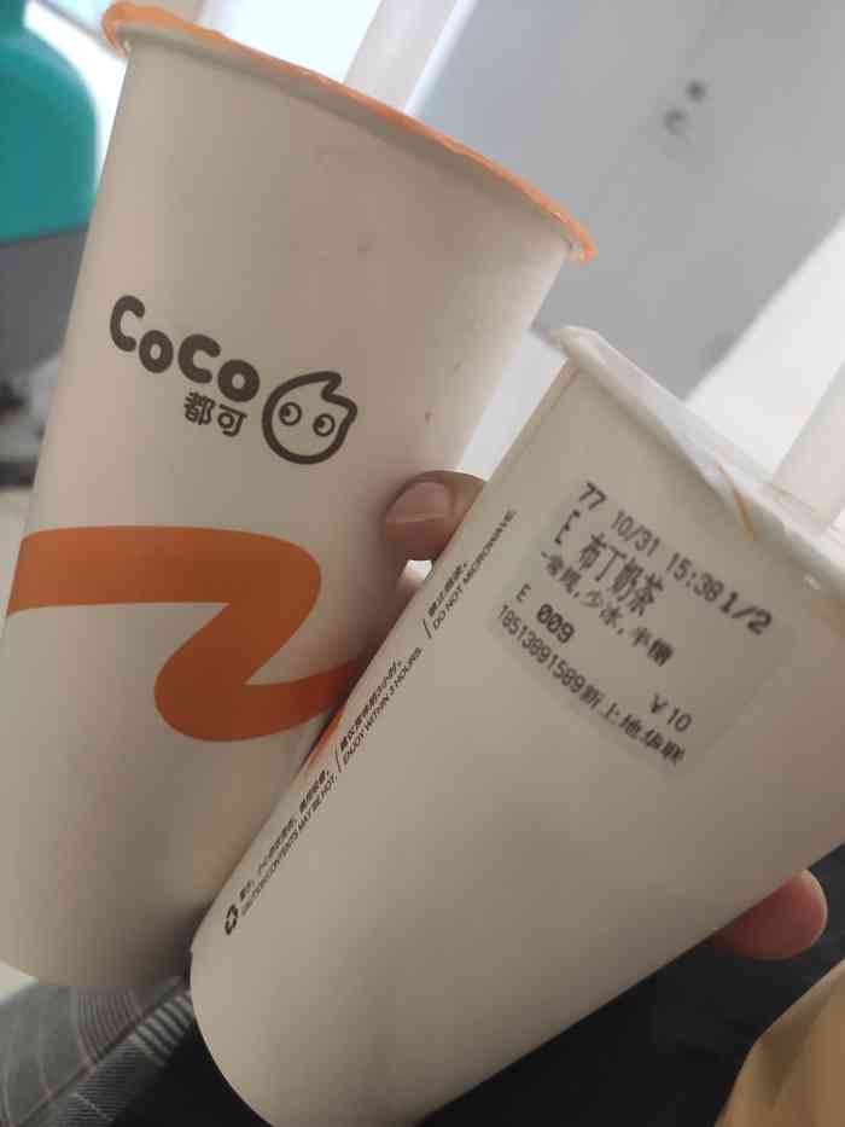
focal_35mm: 26
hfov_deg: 53.1
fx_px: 846
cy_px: 564
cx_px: 422
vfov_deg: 67.3
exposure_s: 1/60.2
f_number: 1.75
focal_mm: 4.77
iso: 2008
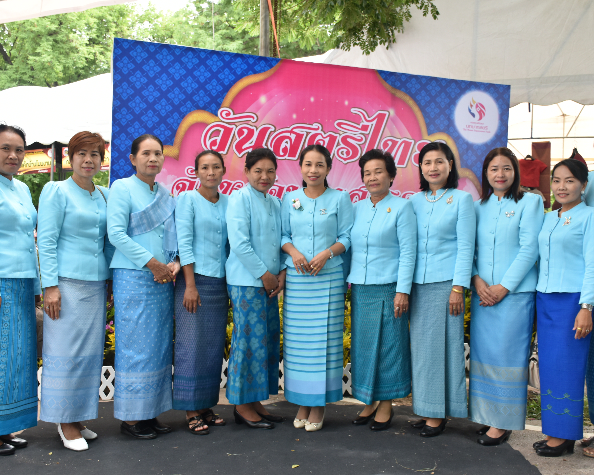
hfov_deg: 47.9
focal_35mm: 38
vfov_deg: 39.2
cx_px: 307
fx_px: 668
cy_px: 240
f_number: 6.3
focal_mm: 22
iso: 400
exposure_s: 1/160
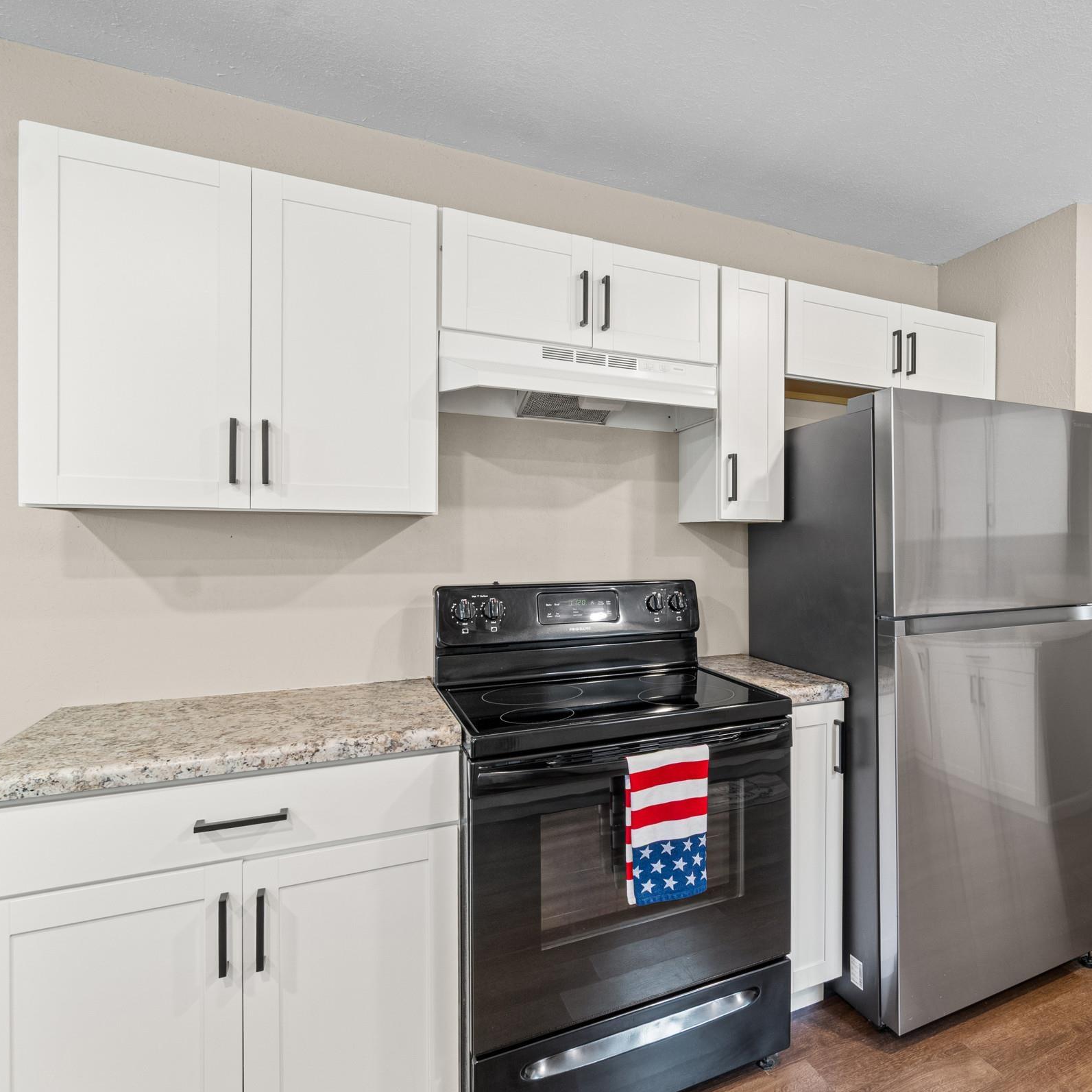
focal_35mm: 20
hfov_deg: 71.0
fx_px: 714
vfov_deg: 74.8
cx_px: 786
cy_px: 545
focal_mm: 10
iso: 250
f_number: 9
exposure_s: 1.6
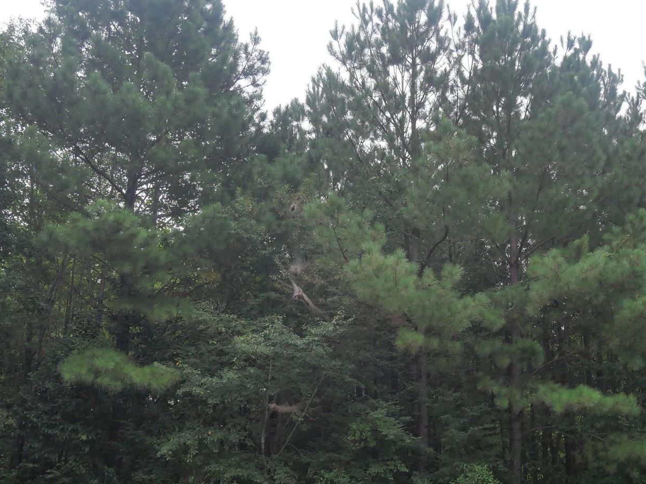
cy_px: 323
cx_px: 367
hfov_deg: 46.7
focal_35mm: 40
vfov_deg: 35.6
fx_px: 747
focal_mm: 12
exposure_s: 1/800
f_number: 5
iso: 400
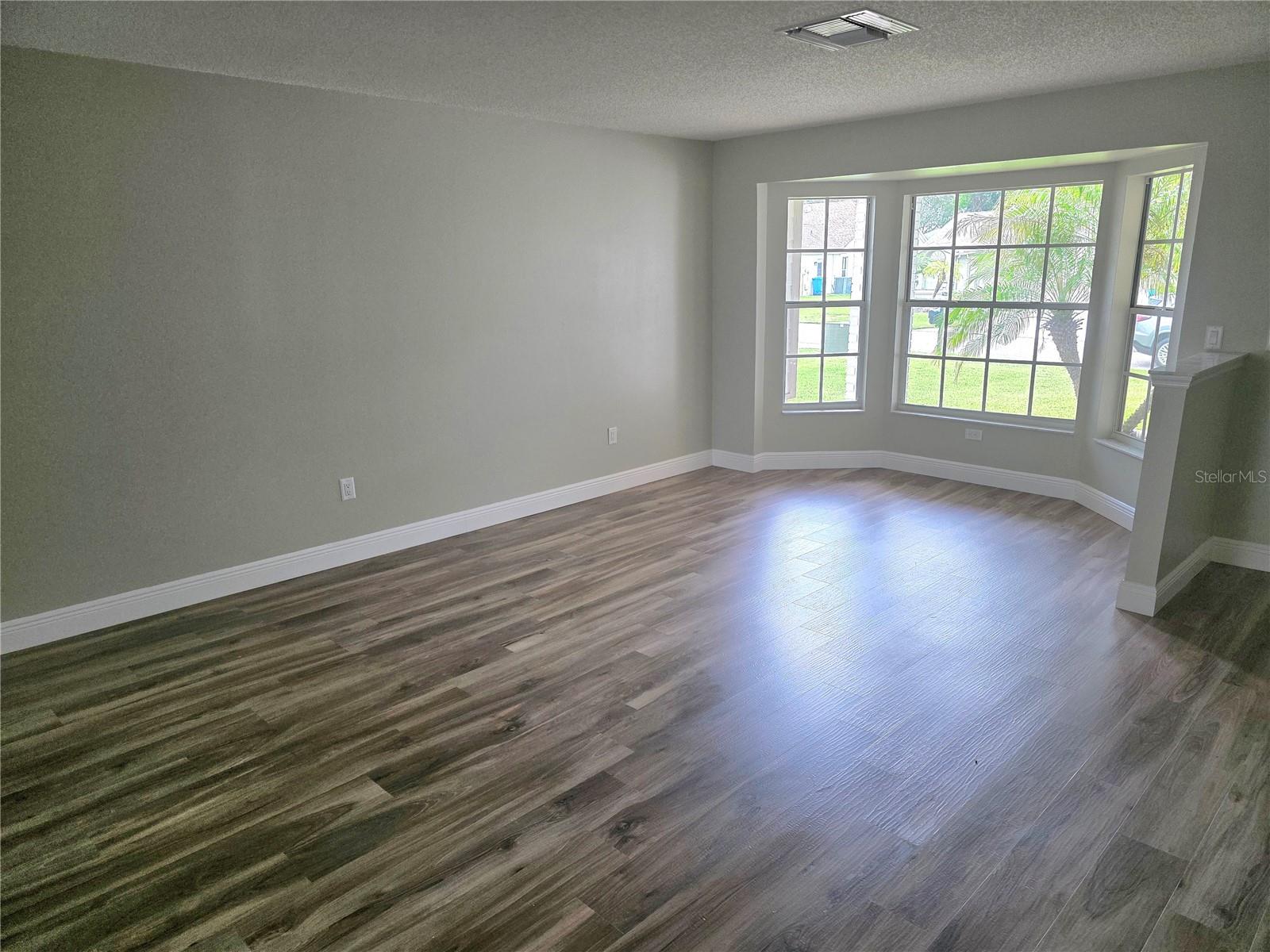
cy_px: 476
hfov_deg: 73.9
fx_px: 844
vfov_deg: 58.9
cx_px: 635
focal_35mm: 23
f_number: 1.7
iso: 200
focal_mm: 6.3
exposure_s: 1/182
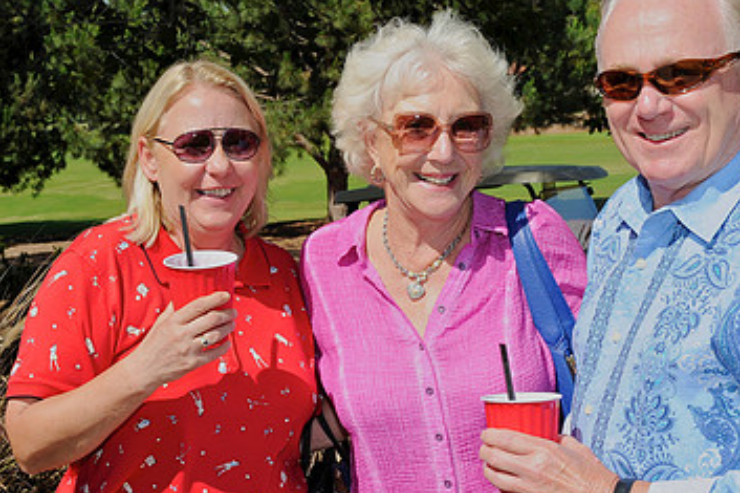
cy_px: 252
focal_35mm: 69
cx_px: 352
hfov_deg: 29.3
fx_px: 1418
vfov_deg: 19.7
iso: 200
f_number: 11
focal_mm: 42
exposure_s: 1/250
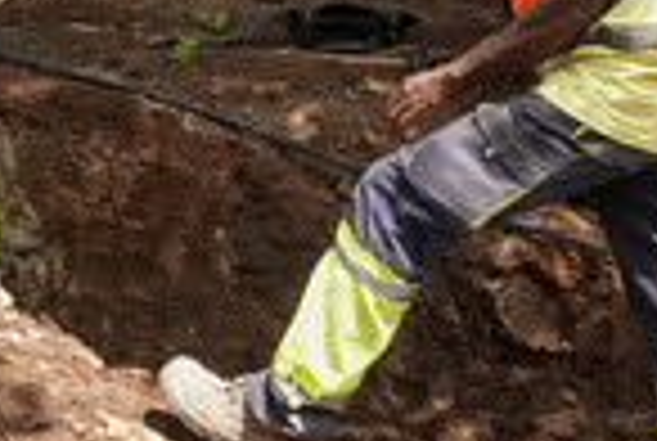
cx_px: 468
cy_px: -104
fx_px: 2158
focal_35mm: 118
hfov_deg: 17.2
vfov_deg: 11.4
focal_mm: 24
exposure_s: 1/1000
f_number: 14
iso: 3200
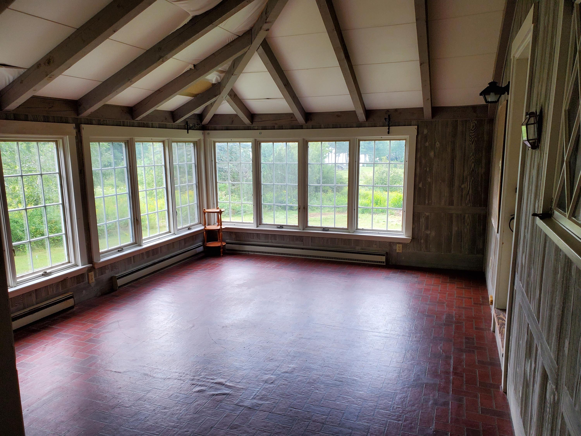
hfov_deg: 67.3
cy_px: 218
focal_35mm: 26
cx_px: 290
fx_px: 436
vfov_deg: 53.1
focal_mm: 4.3
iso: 100
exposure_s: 1/120
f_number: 2.4
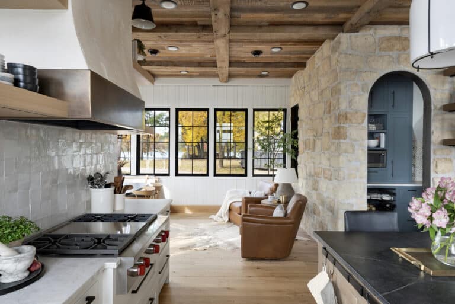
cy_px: 152
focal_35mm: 23
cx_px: 228
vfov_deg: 55.2
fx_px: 291
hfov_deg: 76.1
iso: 400
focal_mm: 23
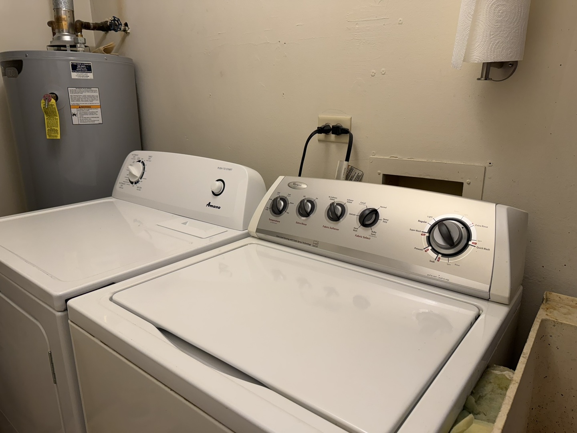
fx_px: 400
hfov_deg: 71.6
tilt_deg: -16.2
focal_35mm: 24
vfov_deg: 56.8
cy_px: 216
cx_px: 288
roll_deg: +0.3
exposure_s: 1/120
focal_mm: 6.76
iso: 125
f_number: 1.78
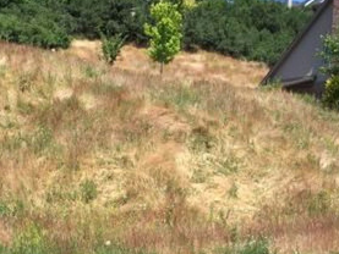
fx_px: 656
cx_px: 175
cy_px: 208
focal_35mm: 67
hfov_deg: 29.0
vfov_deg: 21.6
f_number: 2.2
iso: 32
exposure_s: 1/1580
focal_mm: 4.15
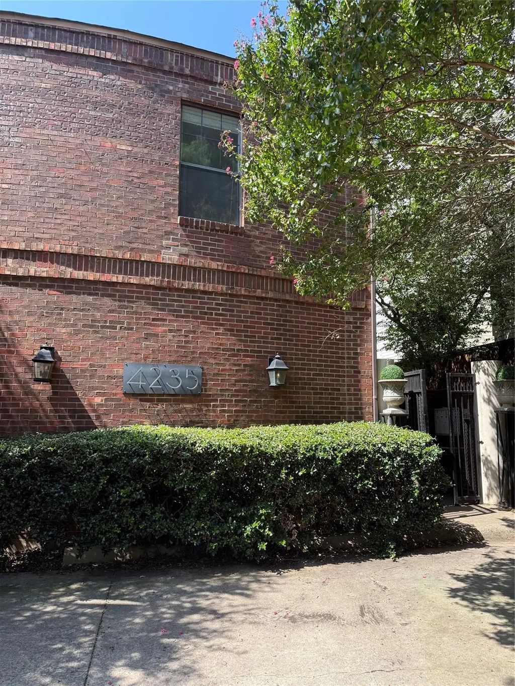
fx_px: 476
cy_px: 343
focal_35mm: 24
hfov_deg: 56.8
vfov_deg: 71.6
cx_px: 258
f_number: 1.78
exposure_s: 1/898
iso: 100
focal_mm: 6.76
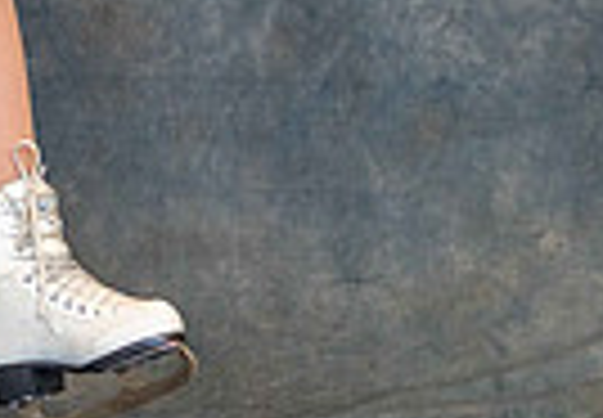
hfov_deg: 4.5
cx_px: -255
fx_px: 7600
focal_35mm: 448
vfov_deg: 3.1
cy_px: -642
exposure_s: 1/160
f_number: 2.5
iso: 1000
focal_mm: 85
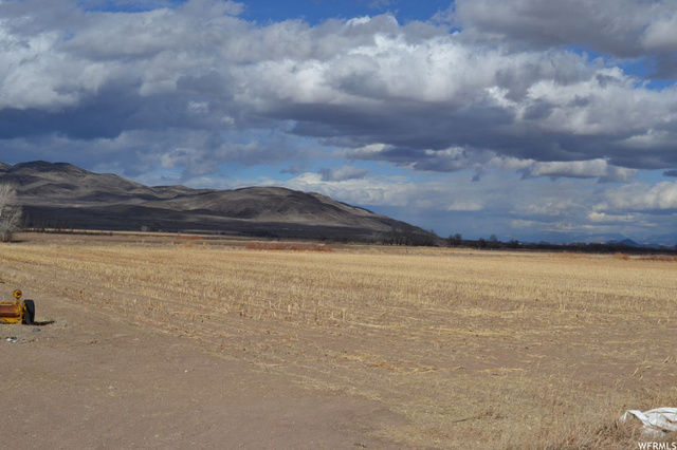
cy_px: 225
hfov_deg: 37.9
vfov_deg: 25.7
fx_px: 987
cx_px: 338
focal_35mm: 52
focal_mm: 35
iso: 100
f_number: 10
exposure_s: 1/400
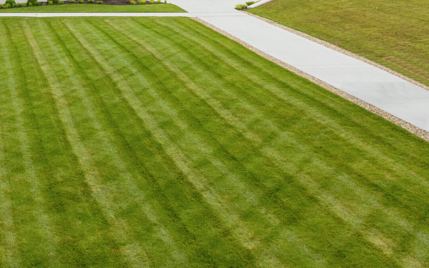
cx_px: -51
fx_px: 830
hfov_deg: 26.5
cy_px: -91
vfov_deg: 17.1
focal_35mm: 71
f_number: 7.1
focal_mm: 12.29
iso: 100
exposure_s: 1/160
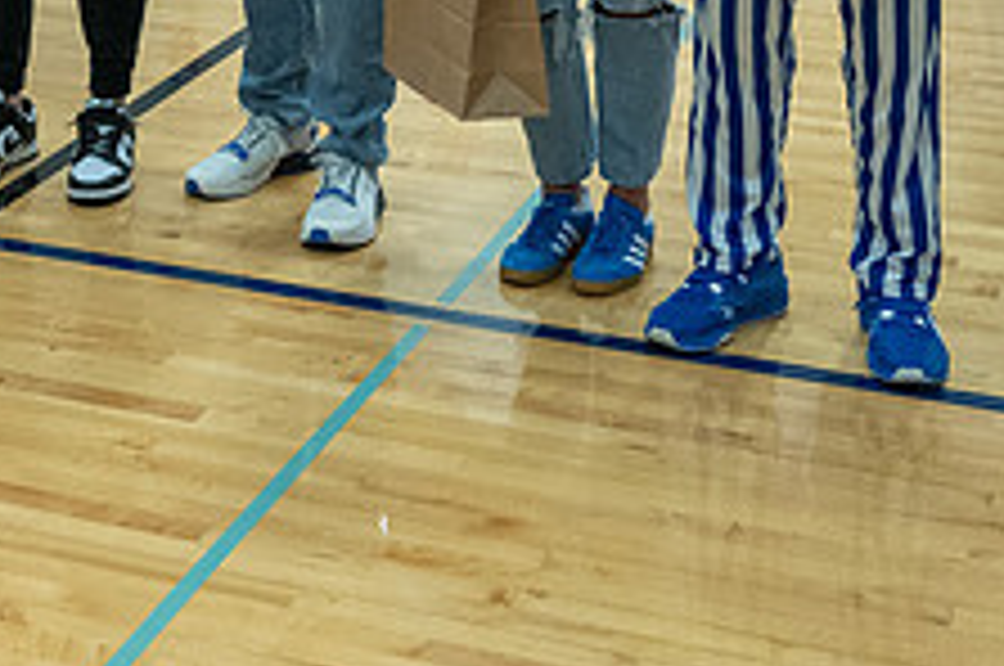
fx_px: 2646
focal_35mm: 95
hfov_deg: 21.1
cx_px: 121
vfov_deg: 13.1
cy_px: -491
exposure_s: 1/500
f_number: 3.2
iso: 2500
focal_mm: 24
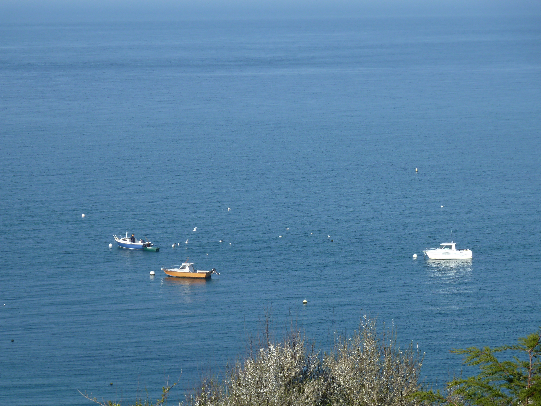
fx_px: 2141
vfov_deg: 10.8
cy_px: 203
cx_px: 270
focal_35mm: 137
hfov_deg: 14.4
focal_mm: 22.5
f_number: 4.5
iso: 80
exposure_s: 1/400
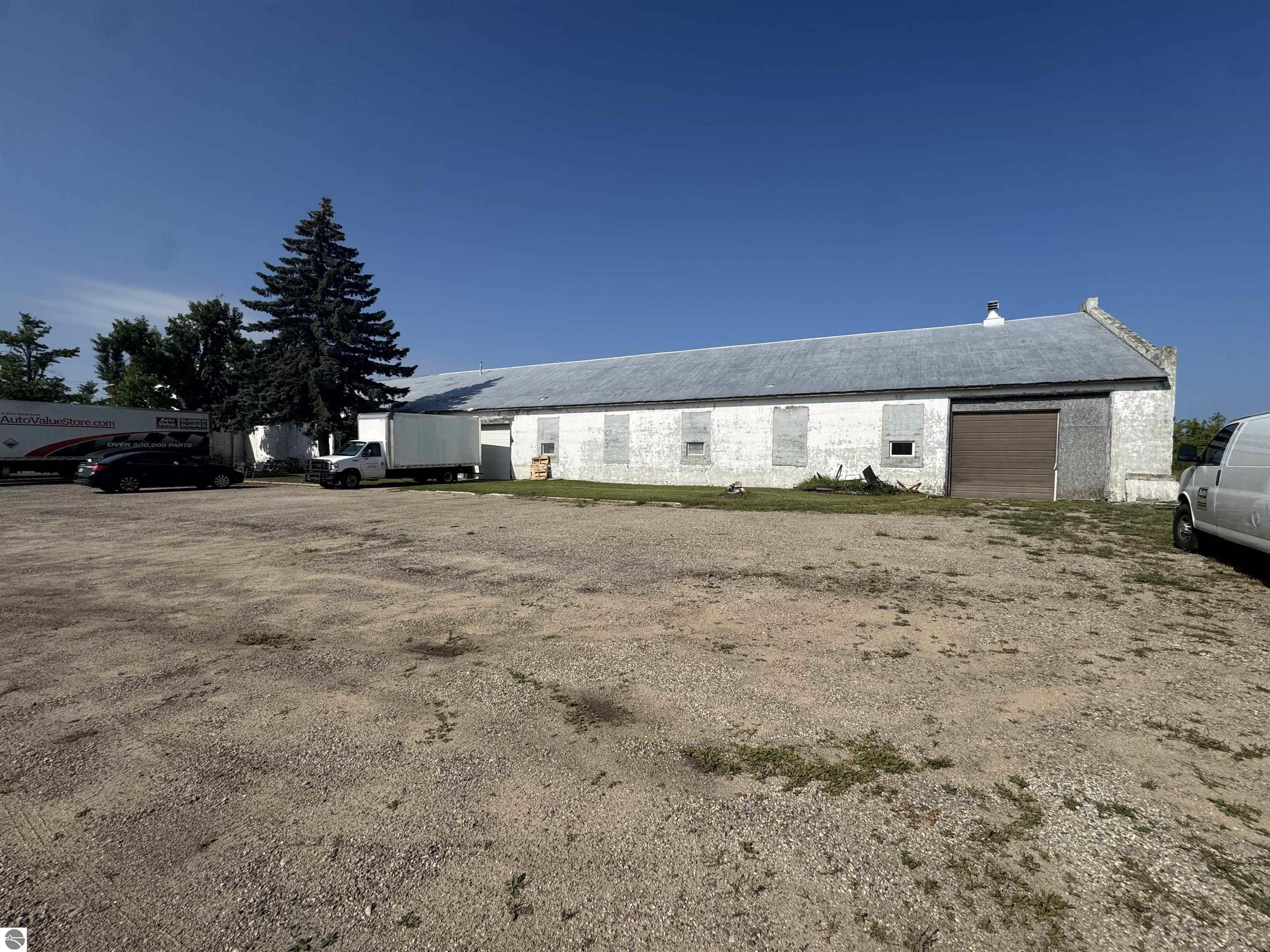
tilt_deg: -2.0
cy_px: 476
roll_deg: -1.1
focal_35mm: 14
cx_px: 635
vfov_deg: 85.7
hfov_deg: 102.1
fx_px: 514
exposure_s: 1/3906
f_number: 2.2
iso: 40
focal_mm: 2.22
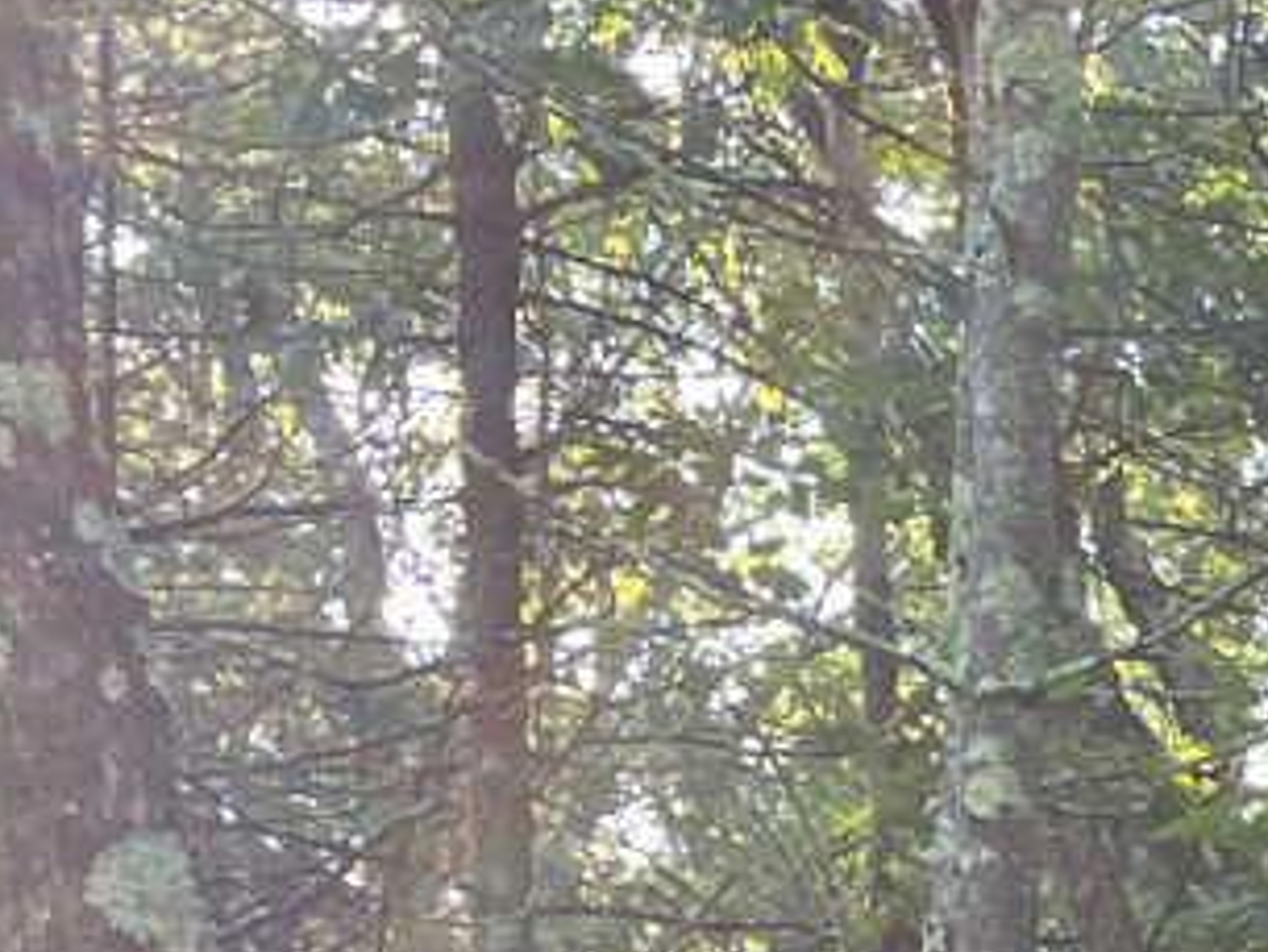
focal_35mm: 128
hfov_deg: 13.5
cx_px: 2403
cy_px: 2126
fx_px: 4691
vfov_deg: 10.3
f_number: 1.6
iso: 125
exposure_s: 1/116
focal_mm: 5.1
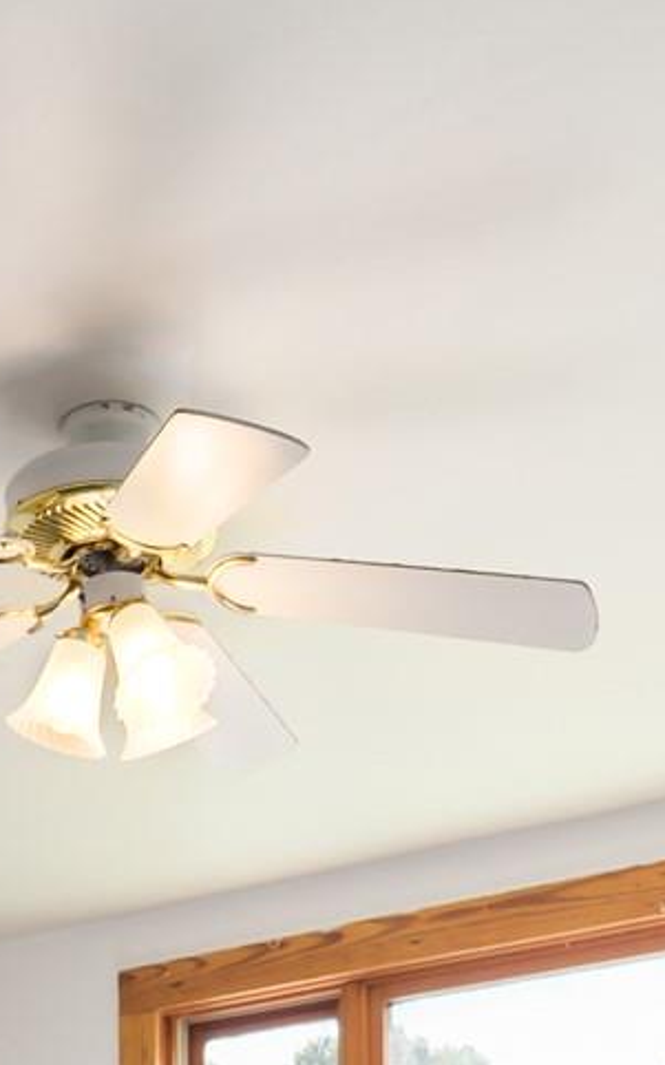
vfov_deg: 25.9
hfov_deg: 20.4
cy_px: 1511
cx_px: 140
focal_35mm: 63
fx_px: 1828
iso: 800
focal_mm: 7
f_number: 3.5
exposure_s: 1/125
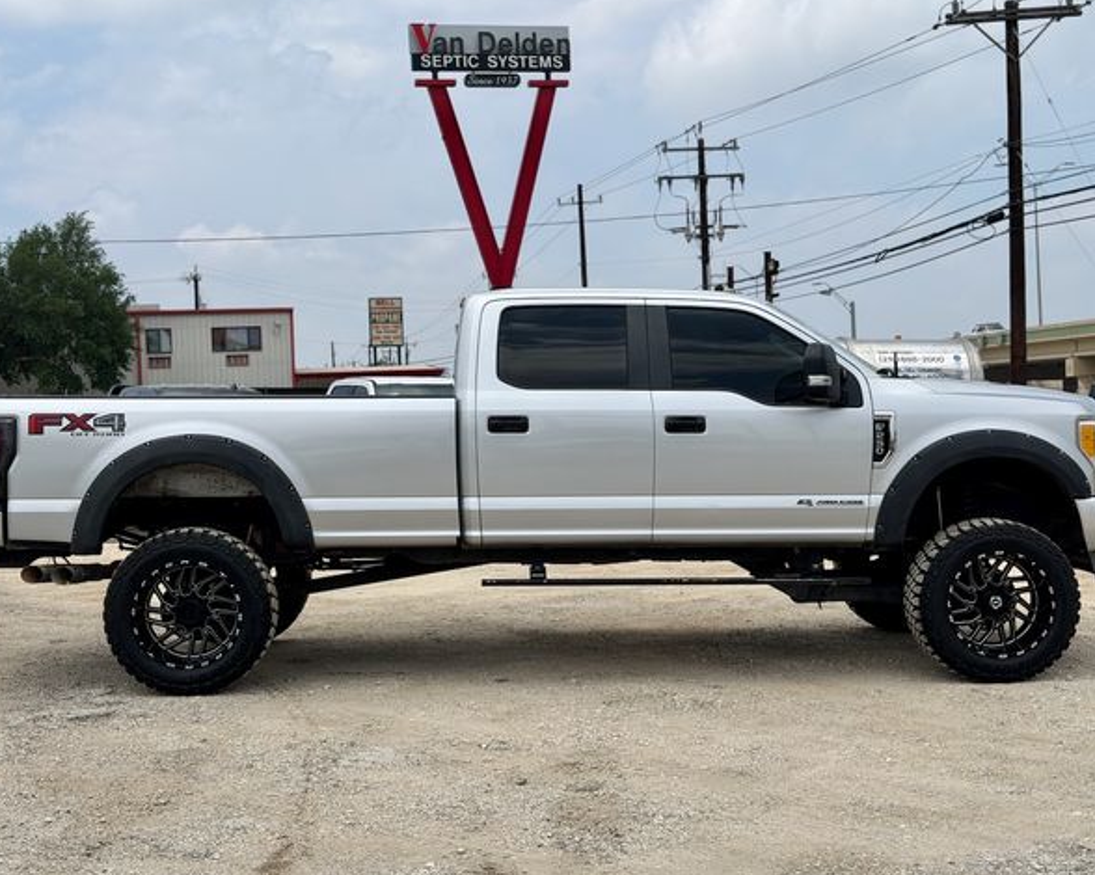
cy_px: 434
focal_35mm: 51
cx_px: 544
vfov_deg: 29.7
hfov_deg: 36.7
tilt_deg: -0.7
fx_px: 1652
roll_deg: +2.1
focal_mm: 6.76
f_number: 1.78
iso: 64
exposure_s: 1/7874
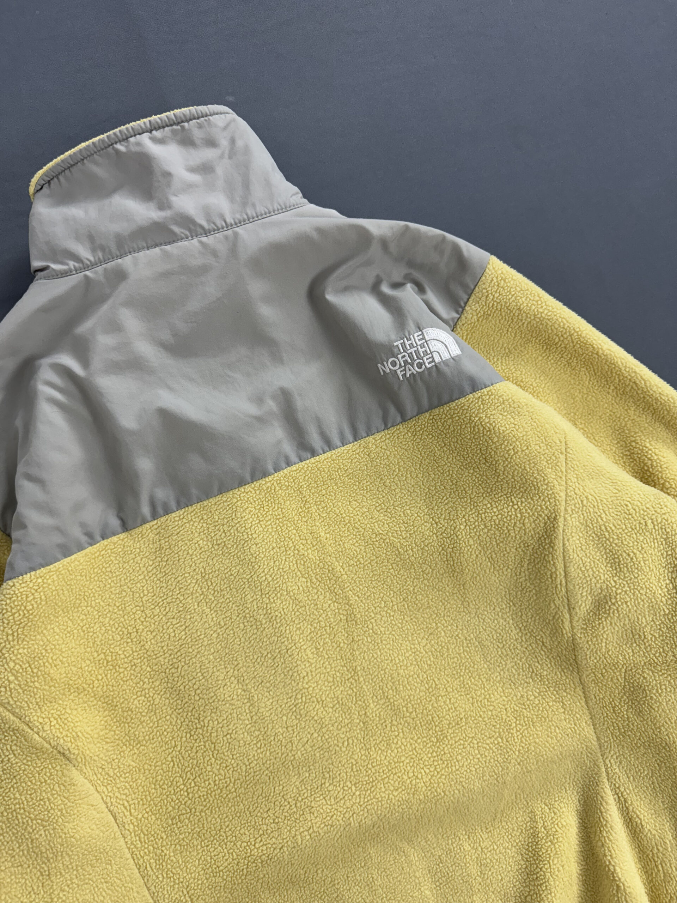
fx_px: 626
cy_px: 452
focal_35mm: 24
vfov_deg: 71.6
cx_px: 338
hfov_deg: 56.8
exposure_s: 1/120
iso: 100
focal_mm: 6.76
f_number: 1.78
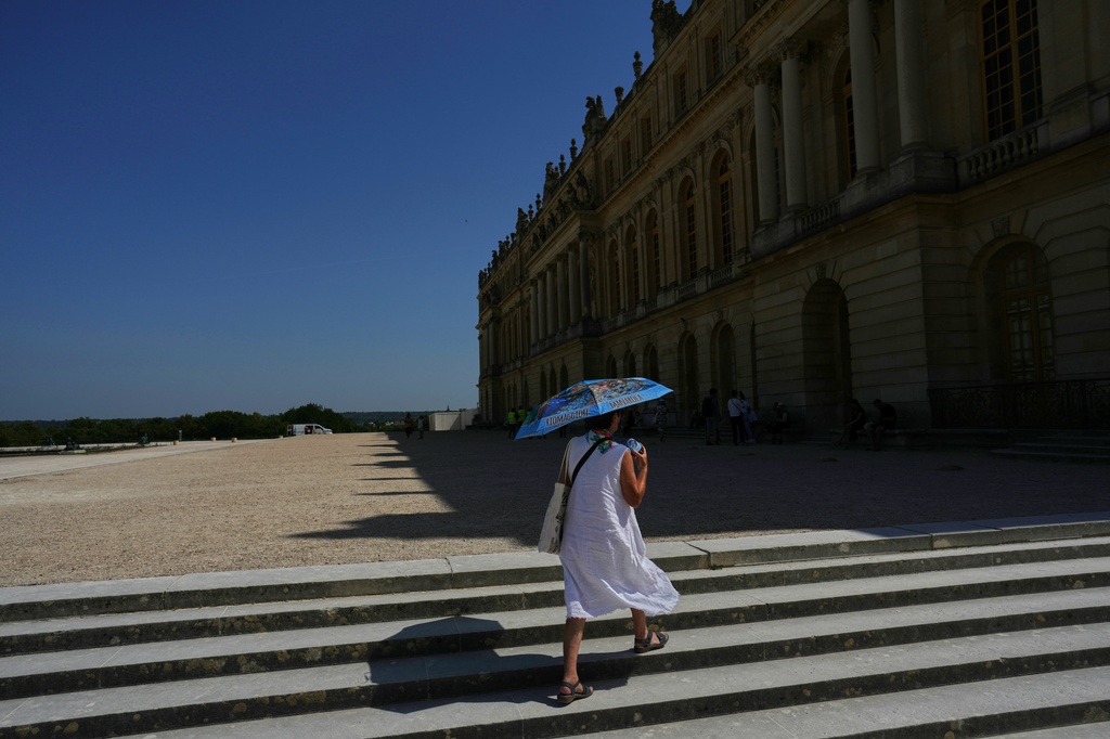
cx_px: 555
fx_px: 740
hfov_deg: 73.8
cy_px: 370
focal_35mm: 24
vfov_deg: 53.1
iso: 50
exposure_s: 1/8000
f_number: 4
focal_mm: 24
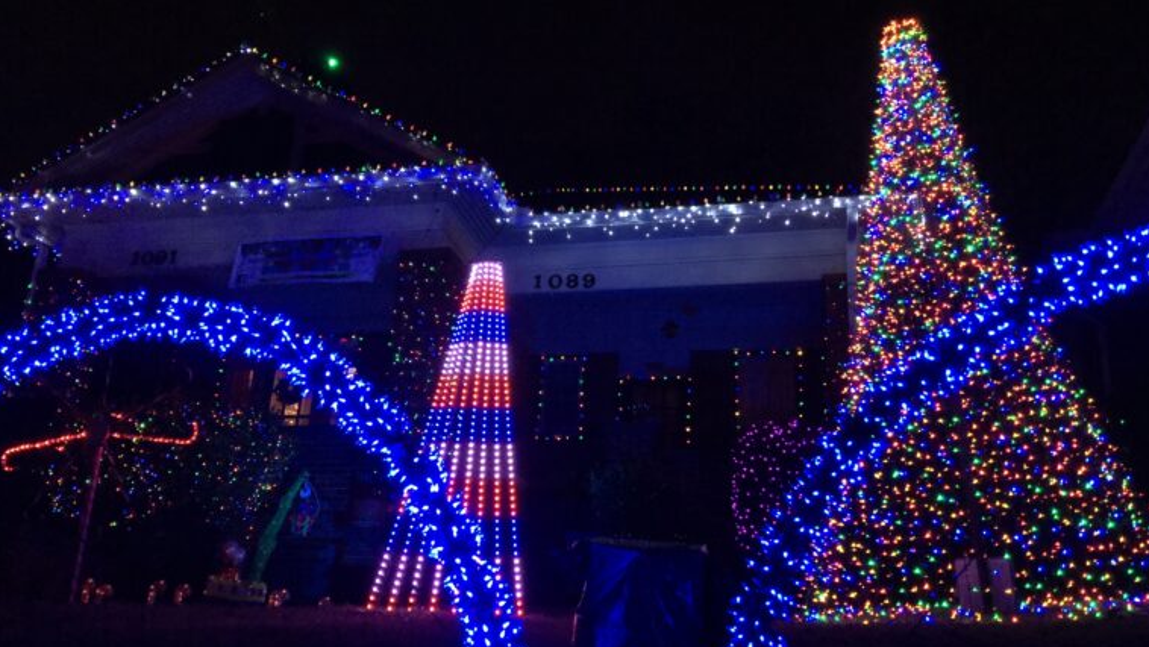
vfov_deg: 36.7
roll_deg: -4.5
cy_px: 362
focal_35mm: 32
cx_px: 578
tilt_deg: +18.5
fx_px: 975
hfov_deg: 61.0
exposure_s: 1/4
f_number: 2.2
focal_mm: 4.15
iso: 80
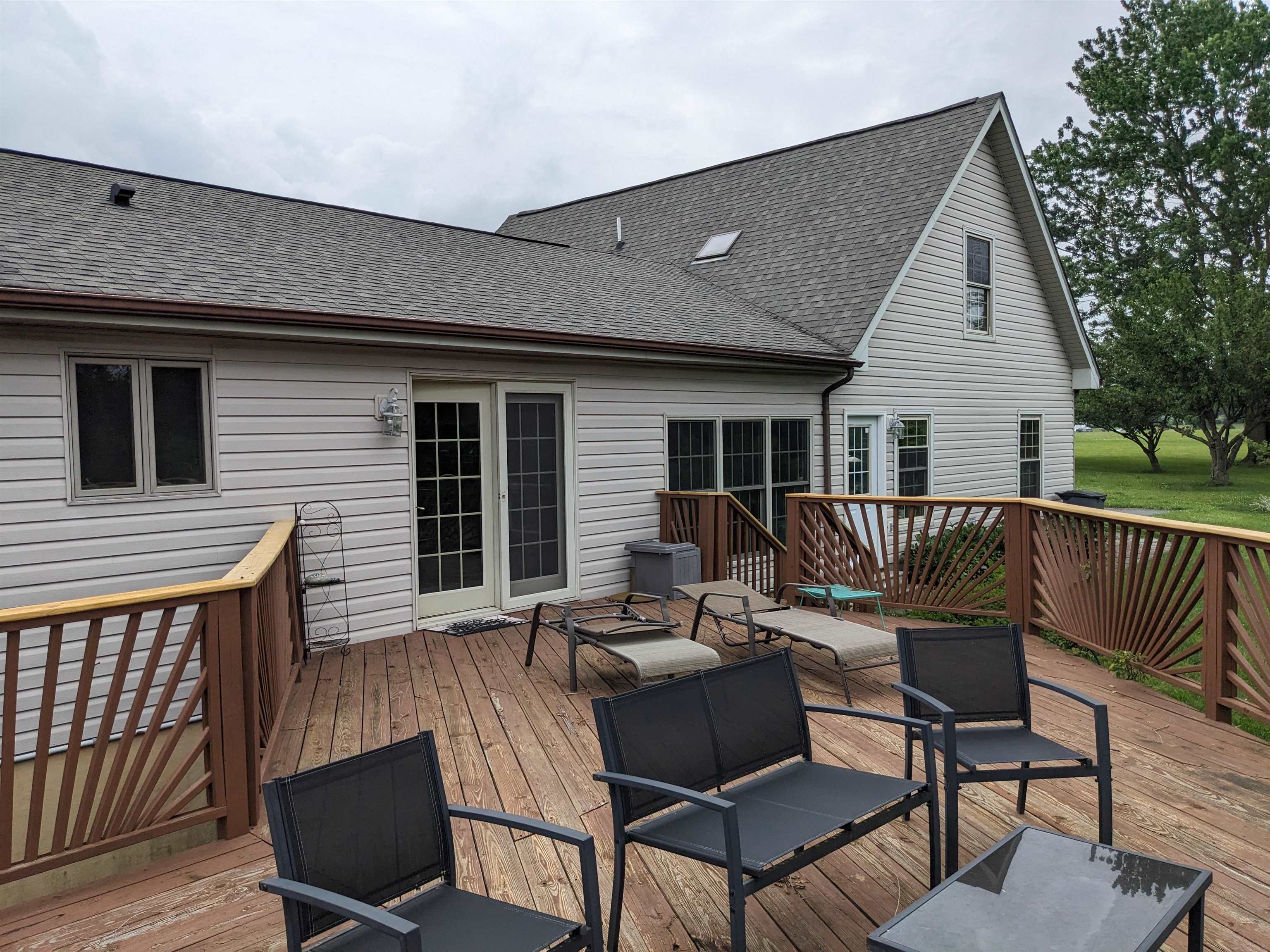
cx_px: 635
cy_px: 476
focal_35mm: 27
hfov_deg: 65.3
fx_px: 991
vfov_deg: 51.4
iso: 59
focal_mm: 4.38
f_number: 1.73
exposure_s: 1/4673
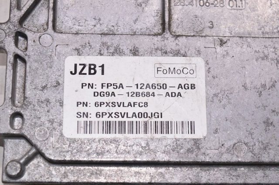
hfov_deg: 26.0
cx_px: 140
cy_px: 92
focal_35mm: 78
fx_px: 604
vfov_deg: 17.4
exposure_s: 1/160
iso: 1600
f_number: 8
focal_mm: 52
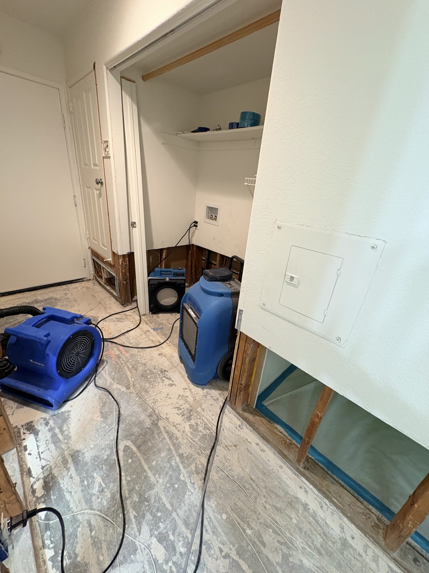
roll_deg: -6.4
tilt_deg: -23.5
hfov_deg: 85.7
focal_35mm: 14
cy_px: 286
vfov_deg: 102.1
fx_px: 231
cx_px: 214
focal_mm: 2.22
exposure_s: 1/60
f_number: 2.2
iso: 400
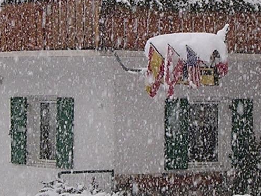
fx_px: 1433
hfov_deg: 10.4
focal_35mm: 190
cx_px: 130
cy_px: 11
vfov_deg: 7.8
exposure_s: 1/151
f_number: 3
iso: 100
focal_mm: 7.1
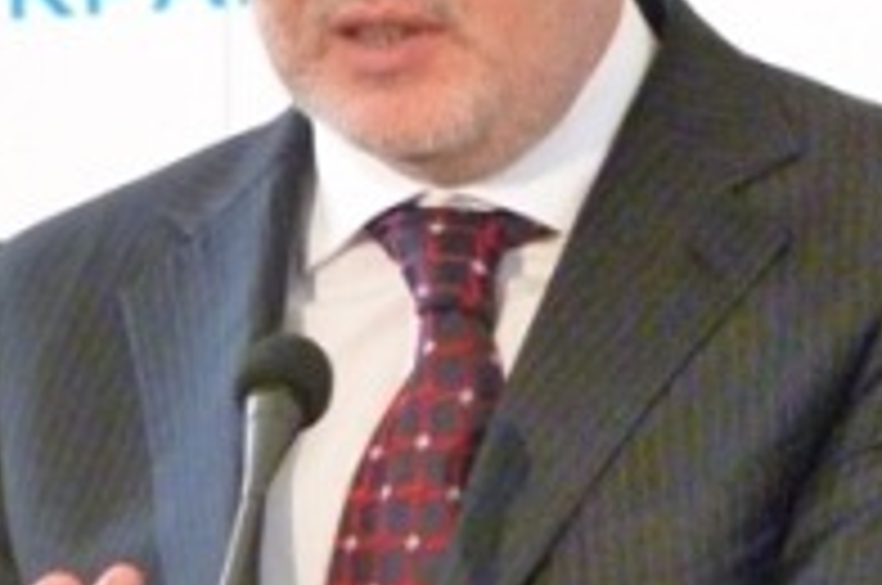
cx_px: 587
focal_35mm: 849
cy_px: 396
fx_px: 20766
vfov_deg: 1.6
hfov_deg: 2.4
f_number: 3.7
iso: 1250
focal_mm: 52.8
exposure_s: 1/80
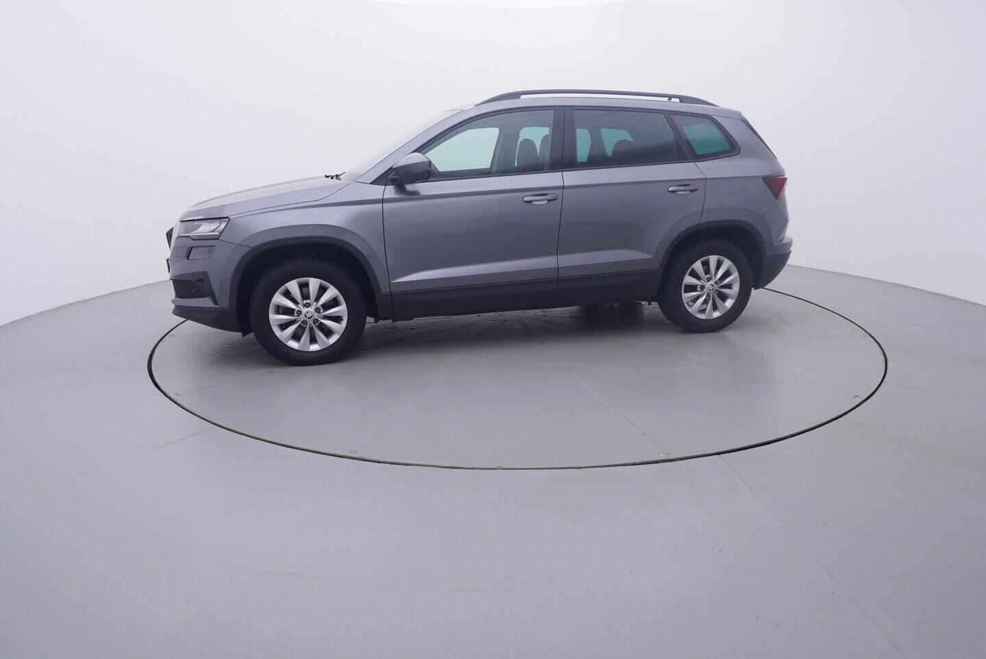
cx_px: 493
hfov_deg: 77.3
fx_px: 617
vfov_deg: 56.2
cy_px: 330
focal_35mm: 22
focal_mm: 15
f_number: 5
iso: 200
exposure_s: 1/80
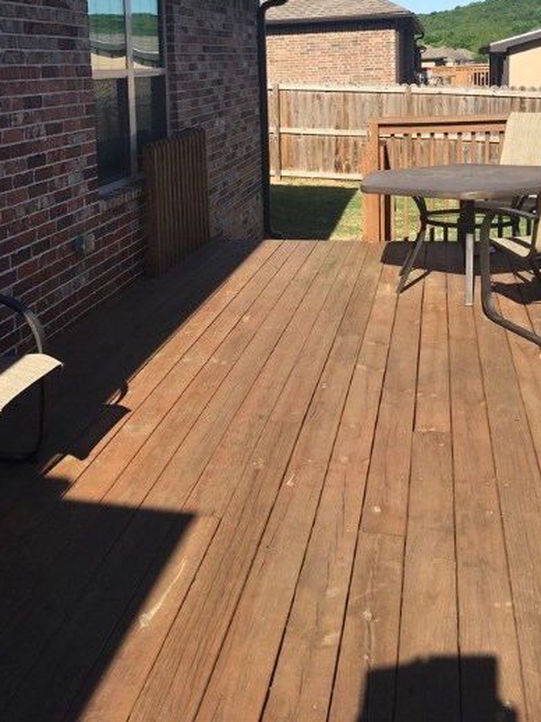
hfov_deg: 33.3
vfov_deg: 42.6
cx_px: 188
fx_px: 897
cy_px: 188
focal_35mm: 43
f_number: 2.2
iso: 25
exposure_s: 1/1221
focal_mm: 4.15
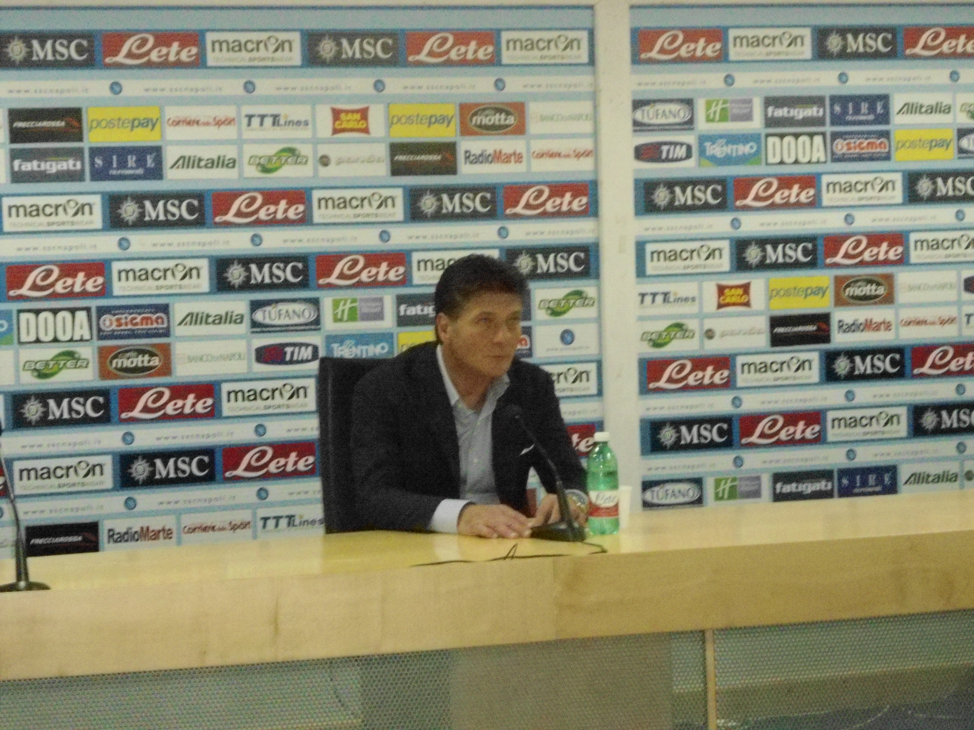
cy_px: 365
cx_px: 487
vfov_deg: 14.1
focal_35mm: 105
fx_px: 2954
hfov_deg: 18.7
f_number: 5.9
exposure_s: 1/60
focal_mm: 18.8
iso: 1600
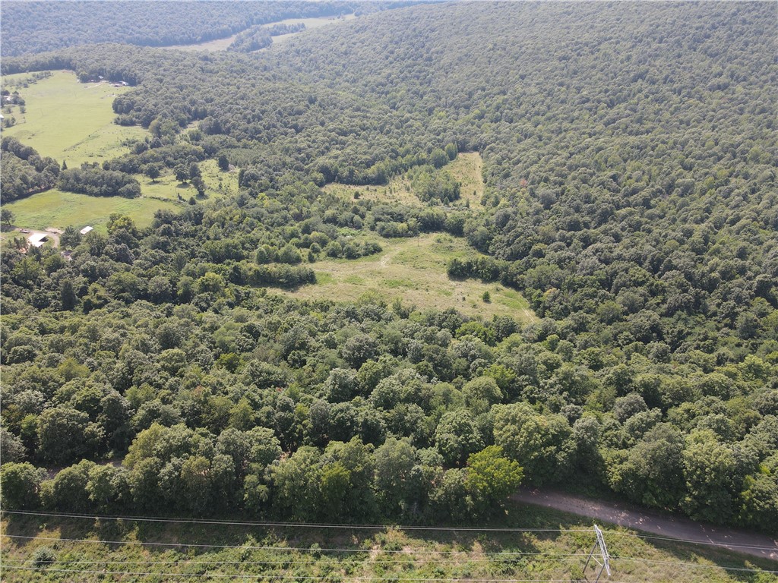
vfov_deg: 56.8
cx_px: 389
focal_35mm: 24
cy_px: 292
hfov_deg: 71.6
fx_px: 539
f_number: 2.8
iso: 110
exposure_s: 1/240
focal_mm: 4.5
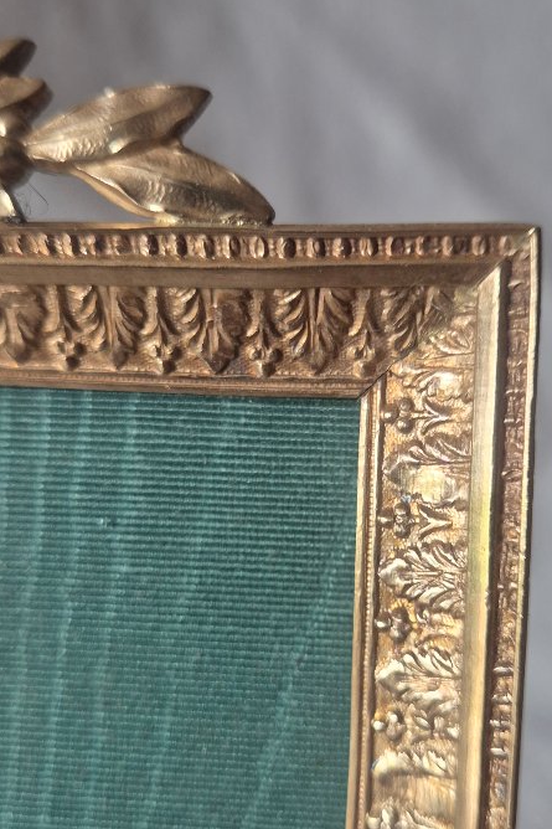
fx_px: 989
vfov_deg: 45.2
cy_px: 501
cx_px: 318
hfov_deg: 31.1
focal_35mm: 43
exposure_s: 1/100
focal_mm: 5.4
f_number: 1.8
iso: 500
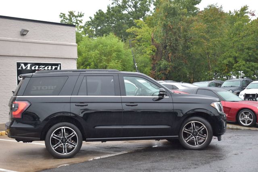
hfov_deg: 33.4
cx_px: 129
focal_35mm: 60
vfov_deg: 22.6
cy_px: 86
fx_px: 430
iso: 200
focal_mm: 40
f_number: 4.8
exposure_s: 1/100
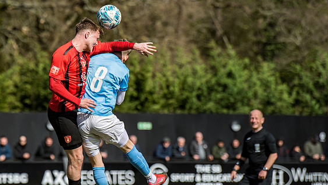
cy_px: 82
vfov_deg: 3.8
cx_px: 96
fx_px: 2809
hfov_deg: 6.7
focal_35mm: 323
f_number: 4
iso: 200
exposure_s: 1/5000
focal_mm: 185
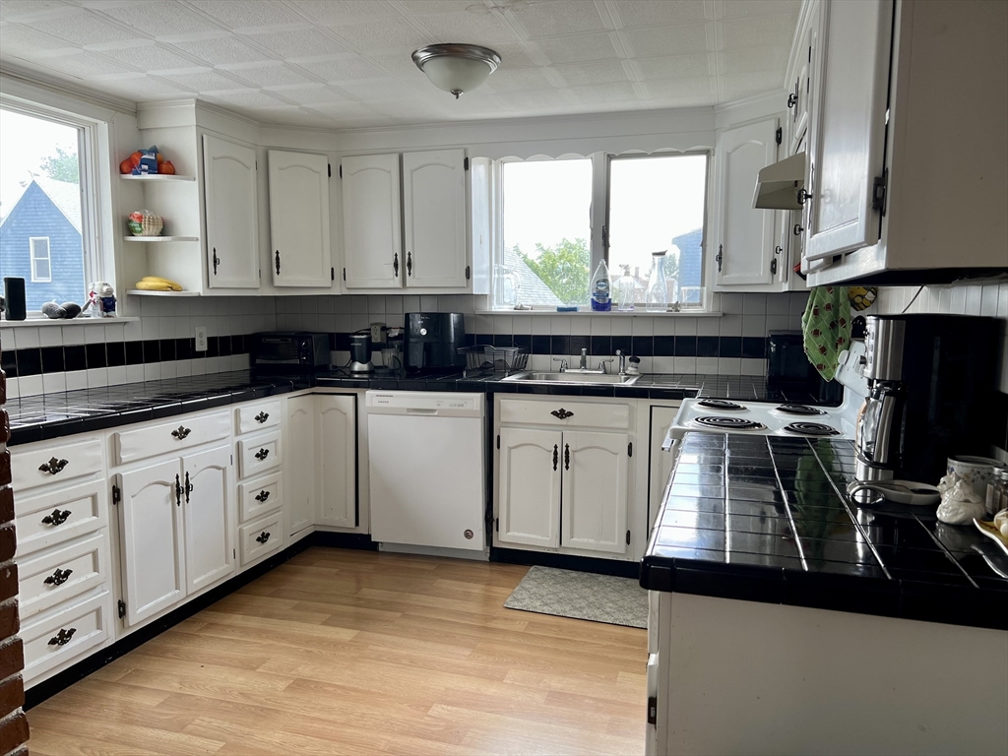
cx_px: 504
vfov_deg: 53.1
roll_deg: -0.5
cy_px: 378
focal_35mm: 26
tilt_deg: -6.6
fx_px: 757
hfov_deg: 67.3
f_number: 1.5
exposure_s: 1/121
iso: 50
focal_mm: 5.7
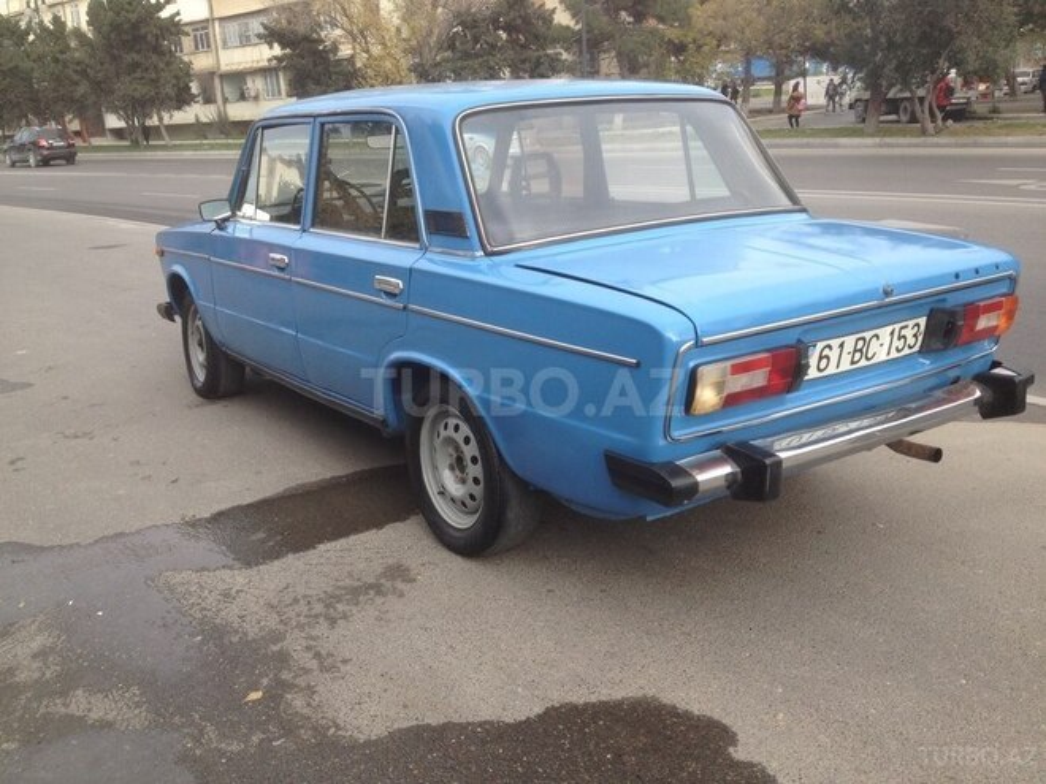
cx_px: 523
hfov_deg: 52.6
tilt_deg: -20.2
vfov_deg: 40.7
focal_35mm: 35
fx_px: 1058
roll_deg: +3.6
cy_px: 392
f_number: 2.4
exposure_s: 1/484
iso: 50
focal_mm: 4.28
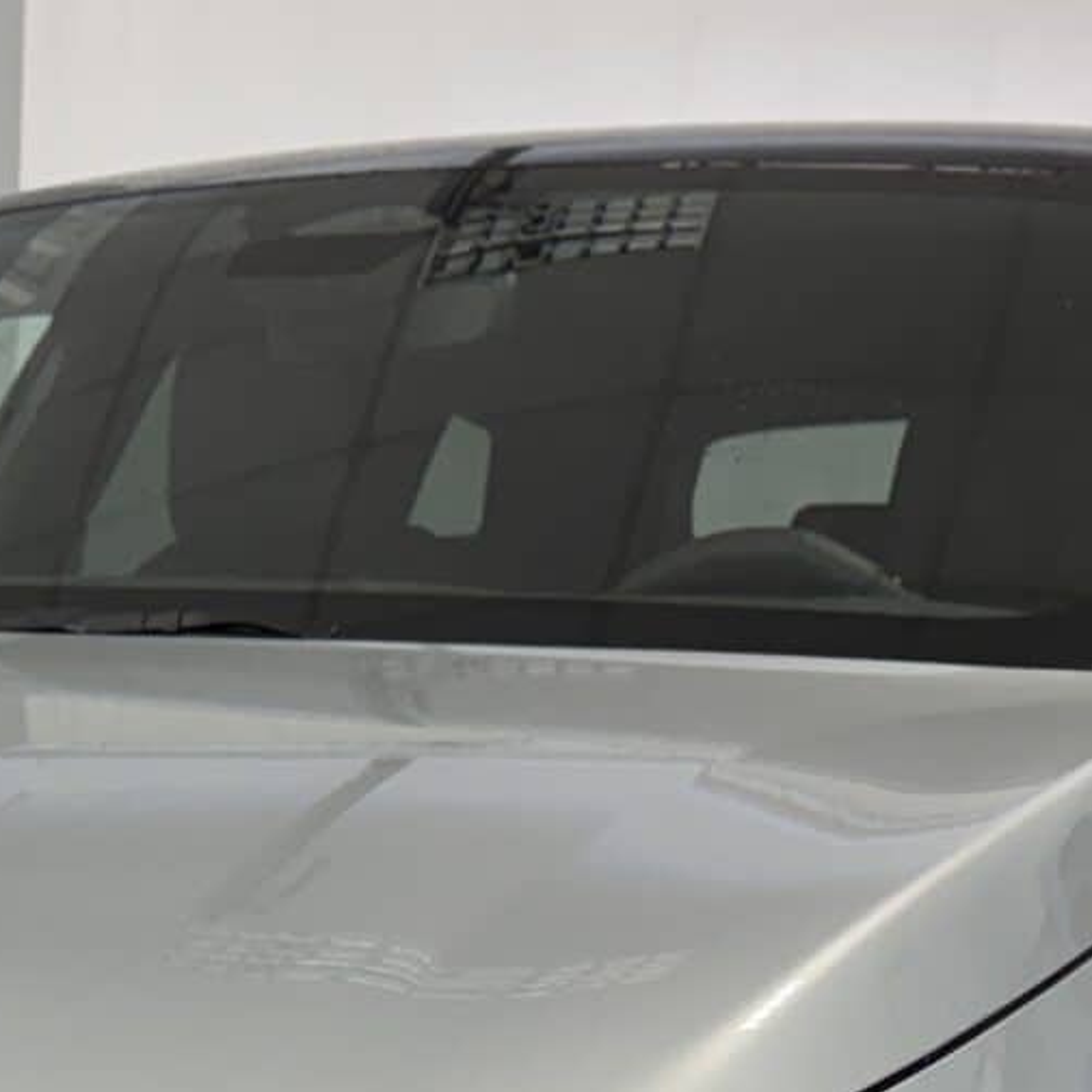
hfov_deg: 19.3
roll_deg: -1.2
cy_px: 1589
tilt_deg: -18.0
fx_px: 3069
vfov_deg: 18.2
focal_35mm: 86
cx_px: -119
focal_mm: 6.76
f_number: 1.78
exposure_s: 1/100
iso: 160
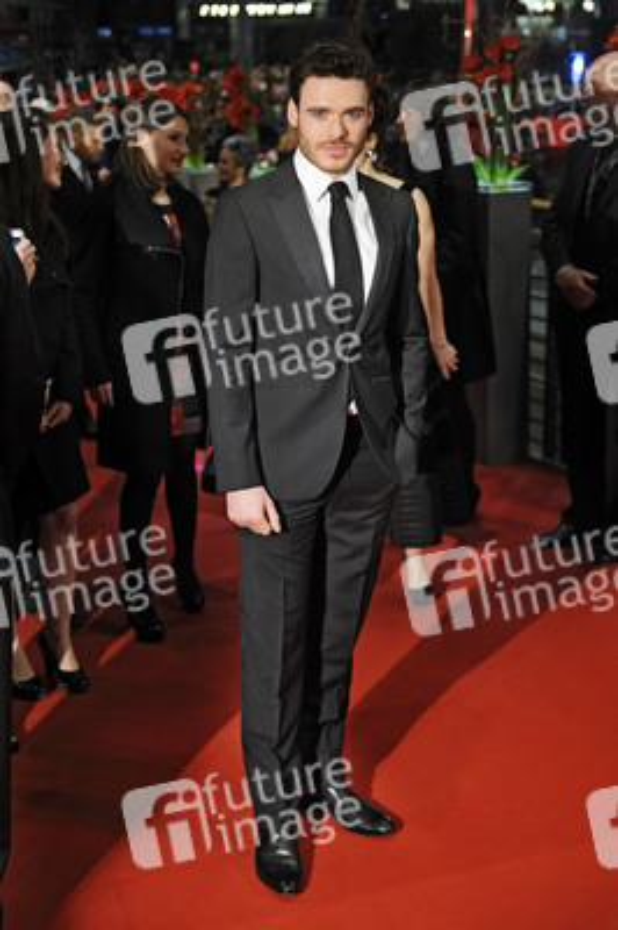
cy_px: 465
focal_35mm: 56
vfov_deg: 35.7
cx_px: 309
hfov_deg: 24.2
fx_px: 1444
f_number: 2.8
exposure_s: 1/100
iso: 500
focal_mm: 56
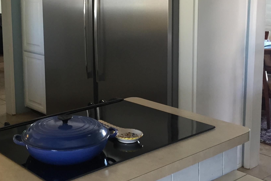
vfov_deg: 24.4
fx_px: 414
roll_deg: +1.2
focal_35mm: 55
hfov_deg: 35.9
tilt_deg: -8.4
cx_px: 93
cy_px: 47
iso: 125
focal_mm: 4.15
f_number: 2.2
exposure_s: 1/30
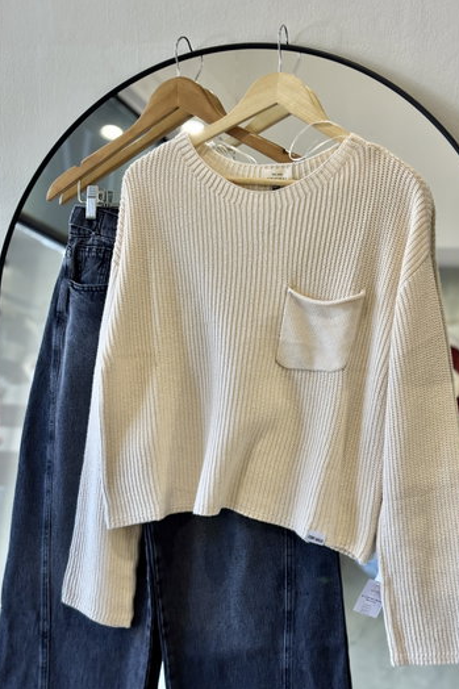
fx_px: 1052
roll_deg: -0.3
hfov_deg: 24.6
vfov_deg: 36.3
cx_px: 256
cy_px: 349
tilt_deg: -5.6
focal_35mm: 55
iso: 64
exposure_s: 1/100
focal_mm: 5.96
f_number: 1.6
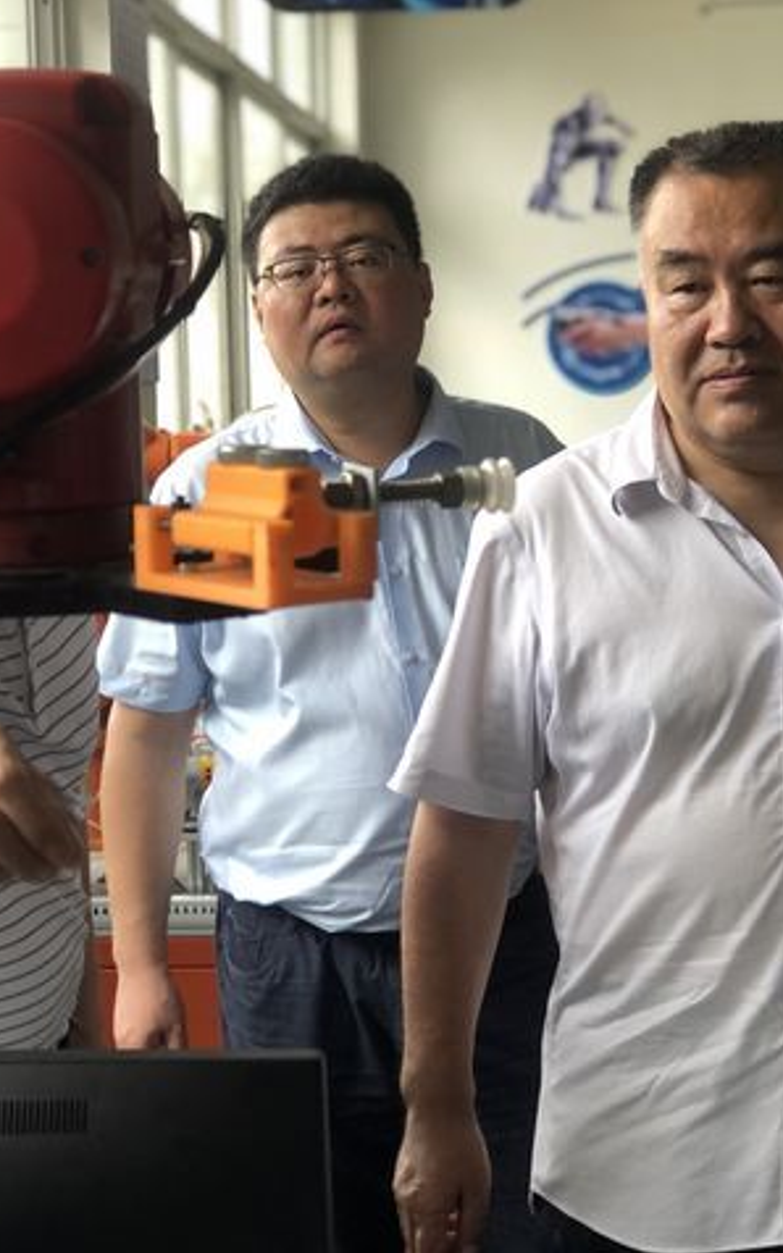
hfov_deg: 16.1
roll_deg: +2.0
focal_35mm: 81
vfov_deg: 25.5
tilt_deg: -4.2
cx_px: 504
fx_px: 2766
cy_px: 625
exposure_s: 1/30
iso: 25
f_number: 2.8
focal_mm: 6.6
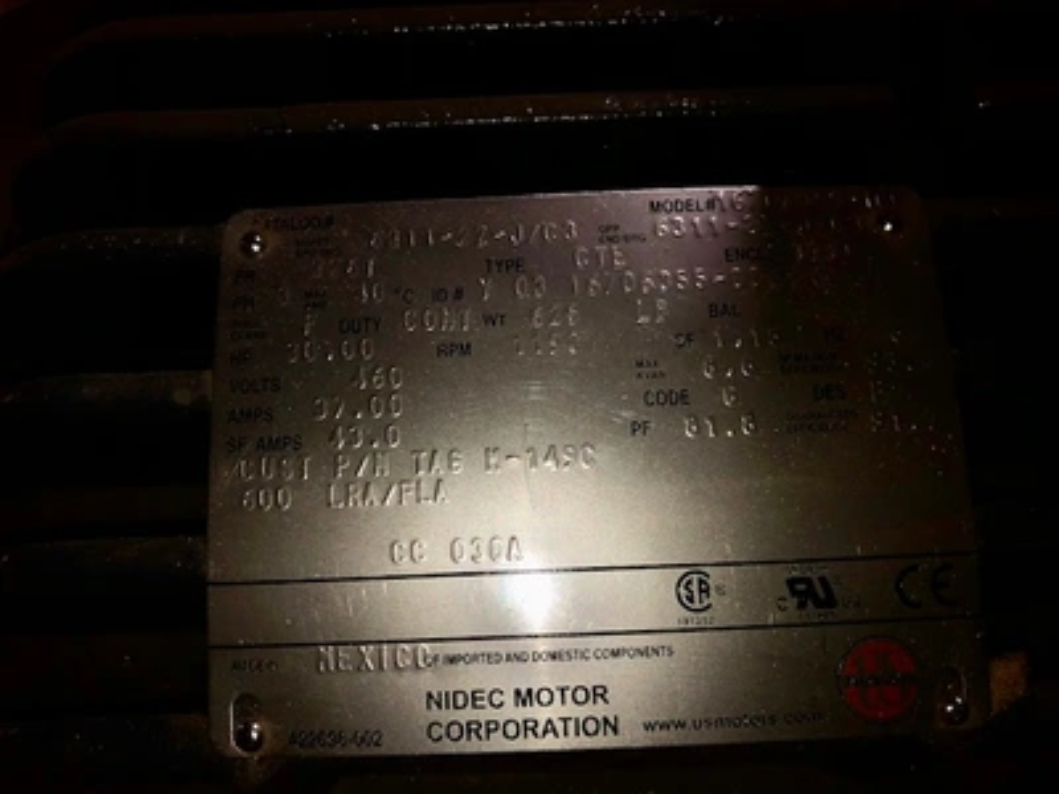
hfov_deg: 63.4
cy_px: 397
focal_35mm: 28
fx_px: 857
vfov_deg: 49.7
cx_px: 530
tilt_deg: -65.6
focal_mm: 3.99
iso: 20
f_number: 1.8
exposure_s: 1/47
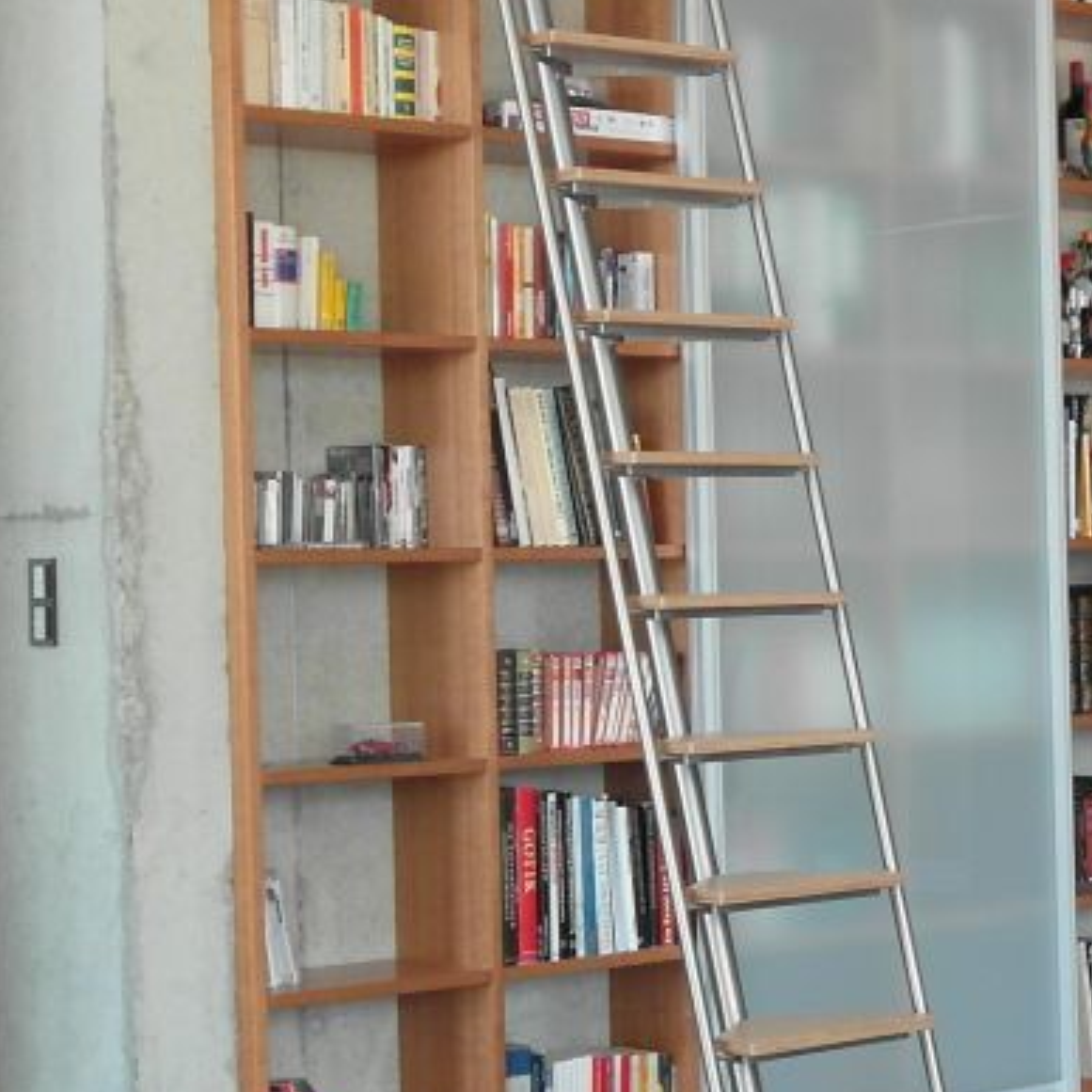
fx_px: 3426
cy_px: 590
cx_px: 1273
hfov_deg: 17.4
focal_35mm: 96
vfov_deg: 18.1
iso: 160
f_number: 3.5
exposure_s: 1/30
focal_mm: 6.5
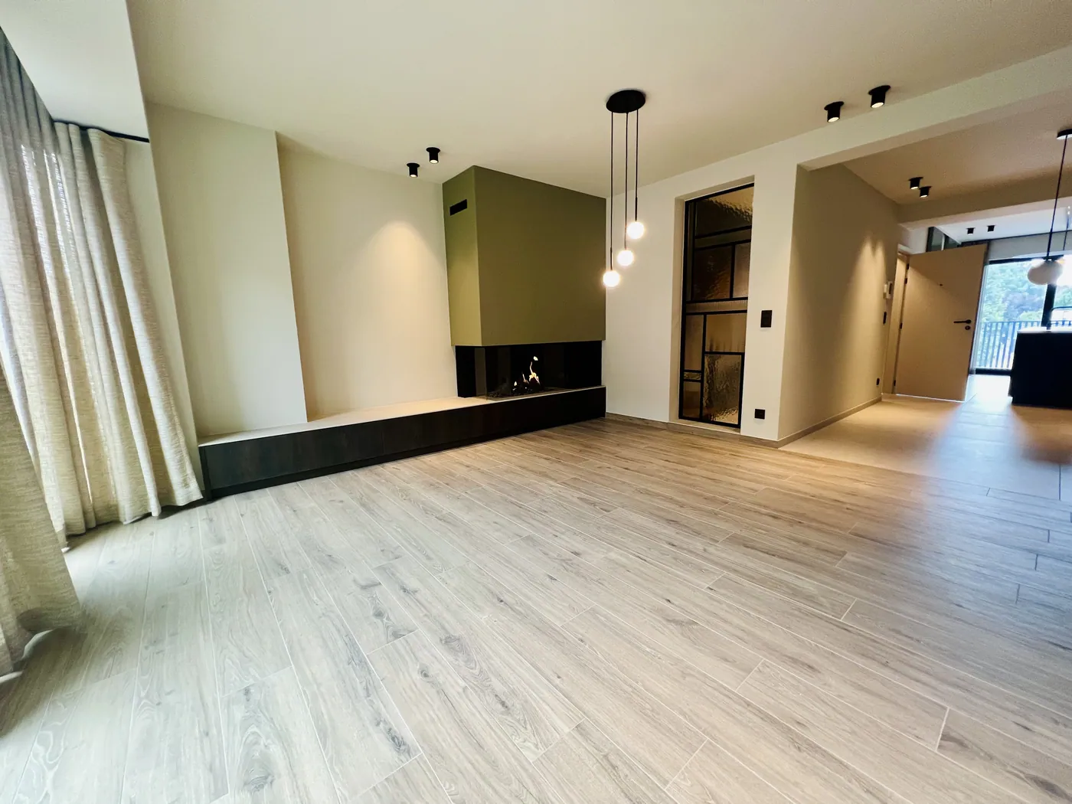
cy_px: 402
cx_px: 536
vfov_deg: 89.9
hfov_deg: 106.2
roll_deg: +1.3
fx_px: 403
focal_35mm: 13
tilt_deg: -9.6
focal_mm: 1.57
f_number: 1.8
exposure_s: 1/100
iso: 200
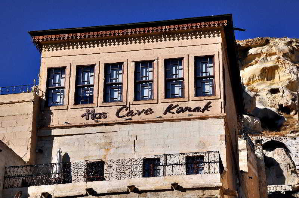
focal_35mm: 75
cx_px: 150
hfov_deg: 27.0
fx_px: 622
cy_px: 99
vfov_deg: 18.1
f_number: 16
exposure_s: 1/640
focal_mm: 50
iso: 320
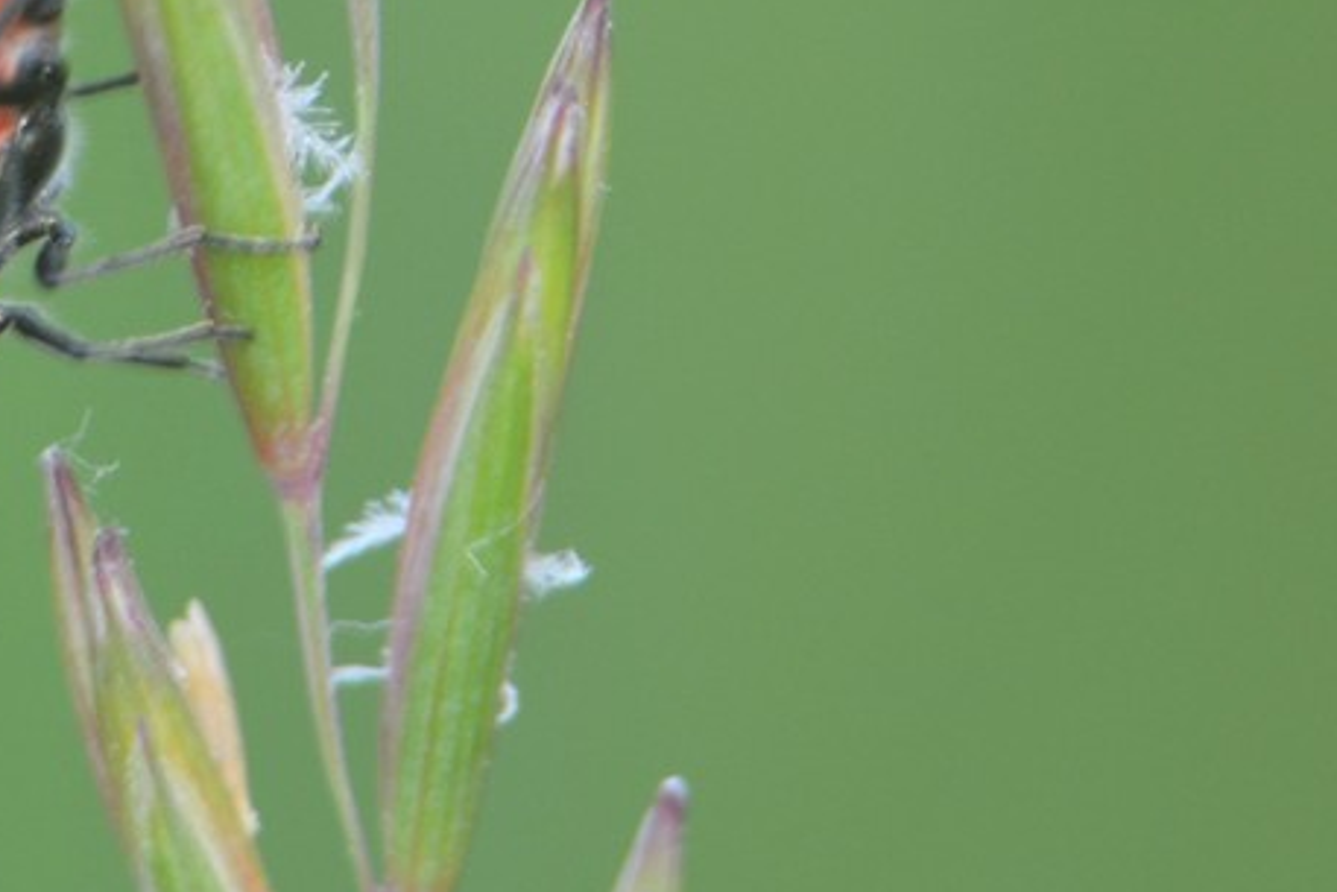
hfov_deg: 2.7
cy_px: 12
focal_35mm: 756
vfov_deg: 1.8
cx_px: 50
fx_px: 28084
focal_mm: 240
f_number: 5.6
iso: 400
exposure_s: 1/125
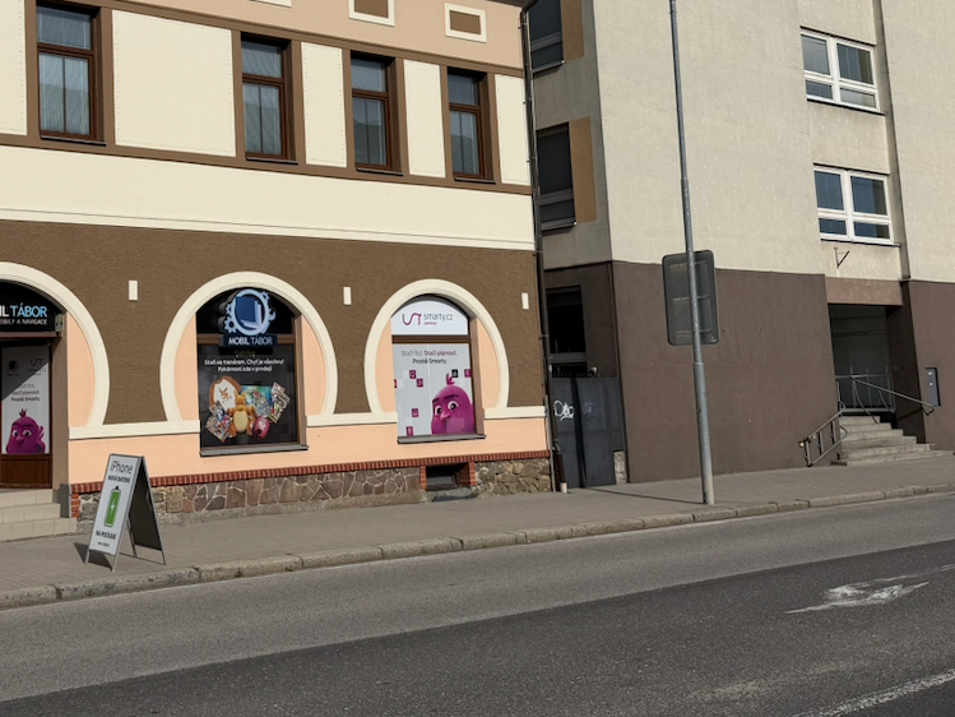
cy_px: 241
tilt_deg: +9.0
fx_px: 1131
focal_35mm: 41
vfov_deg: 34.8
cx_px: 219
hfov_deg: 44.0
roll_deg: +2.3
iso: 80
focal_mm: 6.76
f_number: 1.78
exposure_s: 1/11905
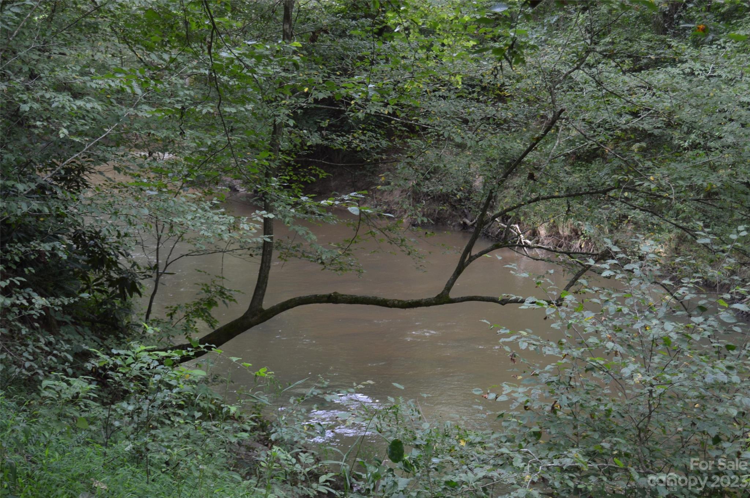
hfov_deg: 31.9
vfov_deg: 21.5
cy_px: 249
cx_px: 375
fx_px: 1311
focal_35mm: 63
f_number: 5
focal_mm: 42
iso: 400
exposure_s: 1/60
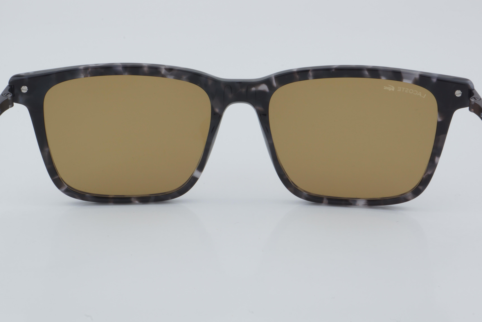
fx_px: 1004
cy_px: 161
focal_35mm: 75
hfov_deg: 27.0
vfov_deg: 18.2
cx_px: 241
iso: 100
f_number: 32
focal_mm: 50
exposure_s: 1/4
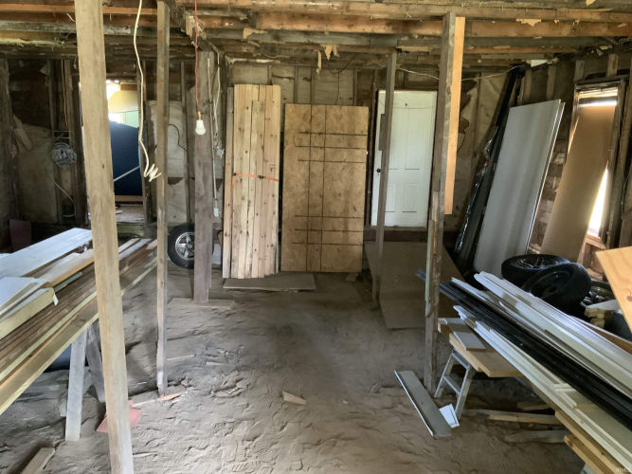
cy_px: 237
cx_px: 316
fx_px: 529
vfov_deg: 48.2
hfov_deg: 61.7
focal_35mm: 29
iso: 400
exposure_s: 1/30
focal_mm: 3
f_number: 1.8
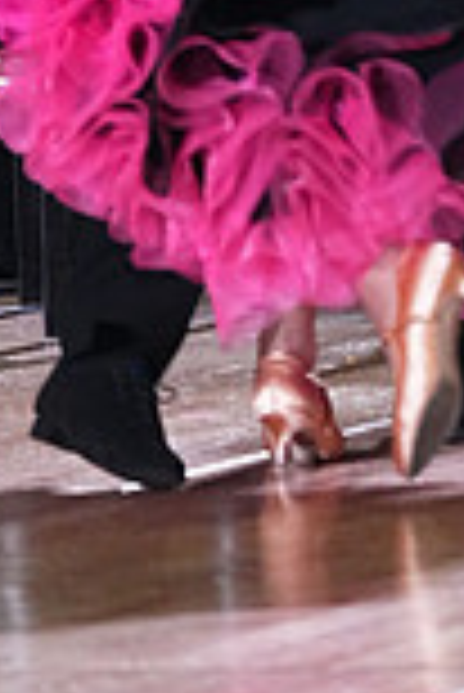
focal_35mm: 629
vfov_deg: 3.3
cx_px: 119
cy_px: -464
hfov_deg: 2.2
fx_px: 12132
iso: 6400
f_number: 4.5
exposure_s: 1/400
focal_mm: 167
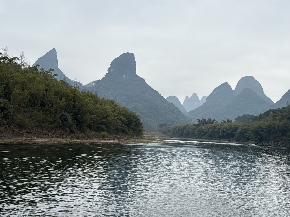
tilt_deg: +3.9
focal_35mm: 52
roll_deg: -2.3
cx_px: 145
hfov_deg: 36.8
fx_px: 436
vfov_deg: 28.0
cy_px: 108
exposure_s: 1/1312
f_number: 1.6
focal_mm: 5.96
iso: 32
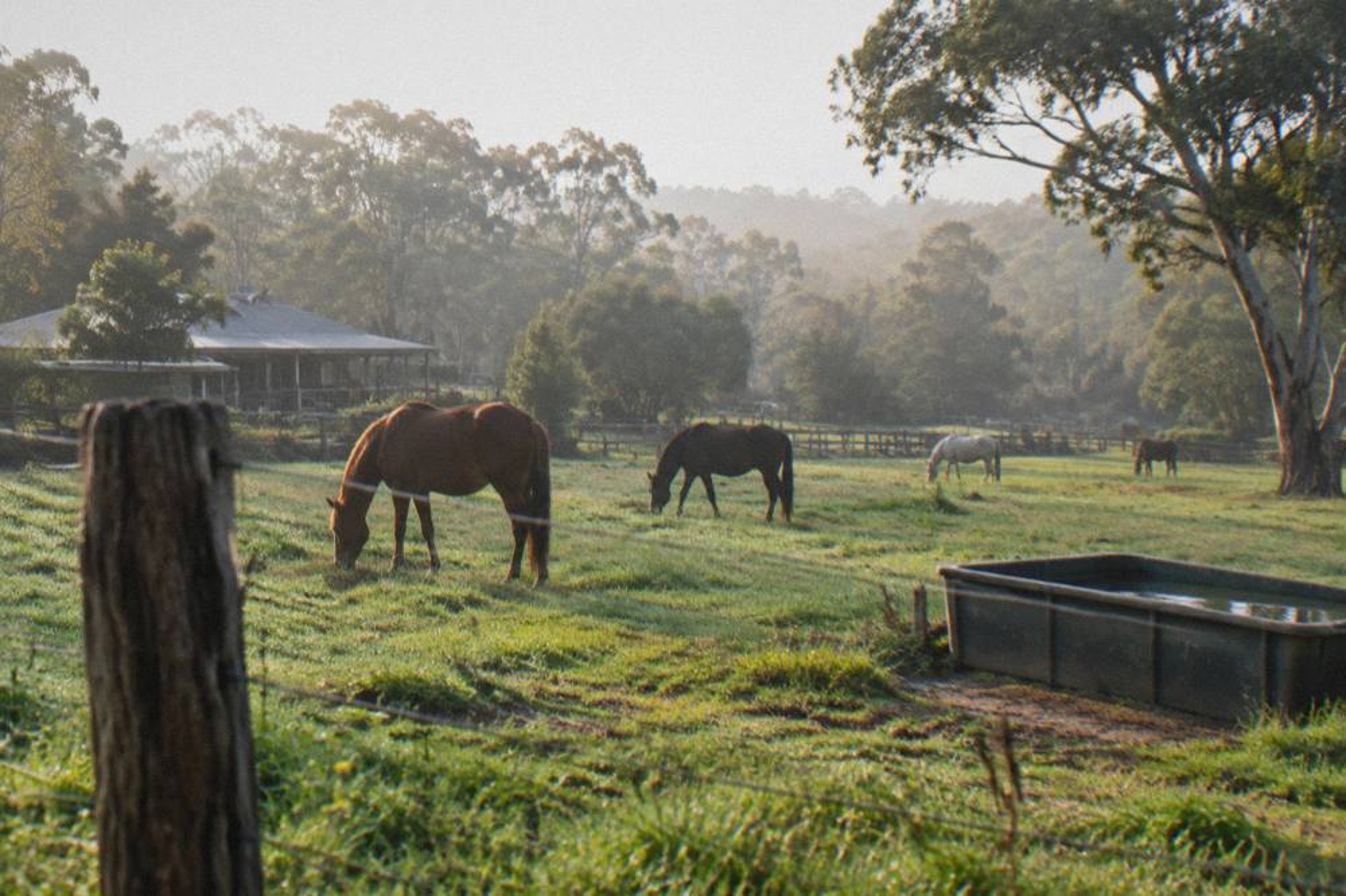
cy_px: 448
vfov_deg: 37.8
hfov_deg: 54.5
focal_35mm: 35
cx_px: 673
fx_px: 1308
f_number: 7.1
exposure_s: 1/500
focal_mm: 35
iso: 320
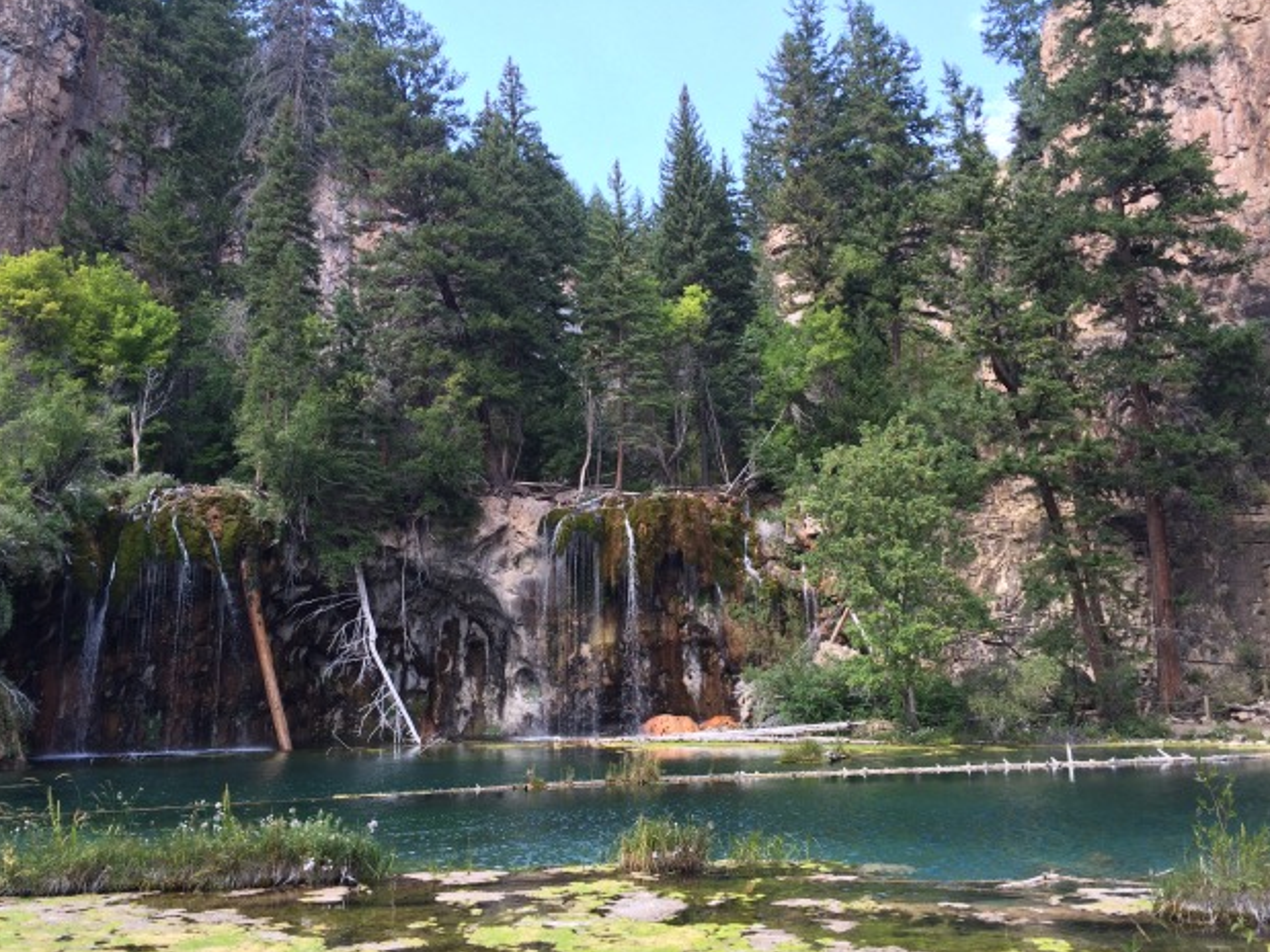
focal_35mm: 30
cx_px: 622
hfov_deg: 60.0
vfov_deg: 46.8
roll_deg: +1.0
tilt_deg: +11.5
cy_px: 466
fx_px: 1100
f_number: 2.2
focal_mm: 4.15
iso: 32
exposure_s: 1/129
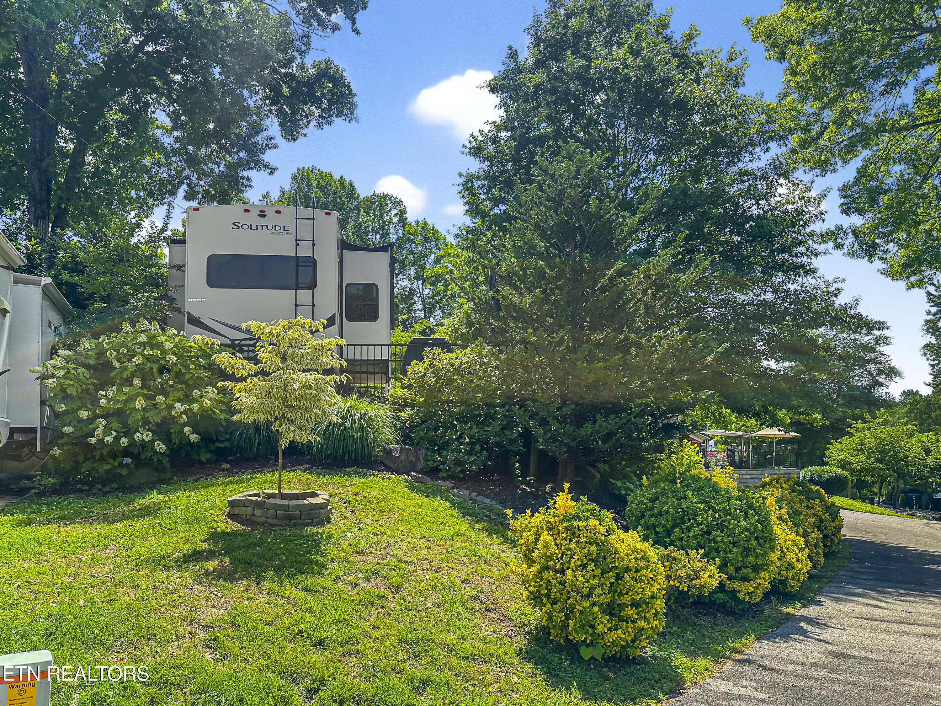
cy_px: 353
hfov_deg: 71.6
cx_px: 470
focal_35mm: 24
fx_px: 652
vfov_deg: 56.8
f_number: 1.8
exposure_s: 1/2700
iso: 80
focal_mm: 6.86
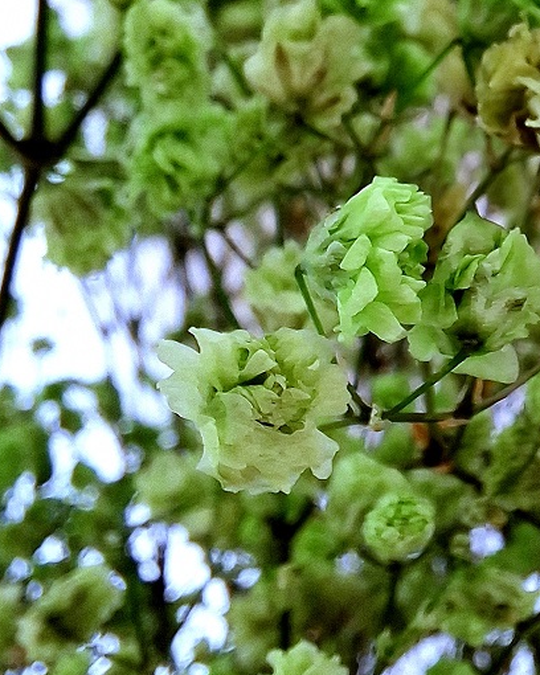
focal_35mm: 51
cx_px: 512
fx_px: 1019
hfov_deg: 28.3
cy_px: 210
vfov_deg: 36.2
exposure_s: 1/33
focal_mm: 2.13
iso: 125
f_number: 2.4
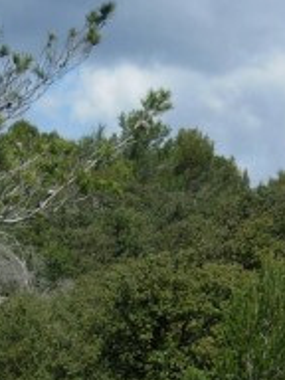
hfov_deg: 7.2
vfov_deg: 9.5
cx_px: 28
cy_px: 455
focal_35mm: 205
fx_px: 2250
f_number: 4
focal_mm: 17
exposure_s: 1/939
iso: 64
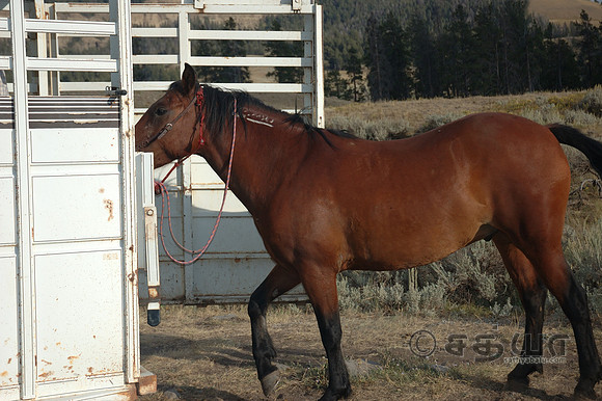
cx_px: 301
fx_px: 1003
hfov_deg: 33.4
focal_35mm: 60
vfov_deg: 22.6
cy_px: 200
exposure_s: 1/320
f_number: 4.5
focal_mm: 40
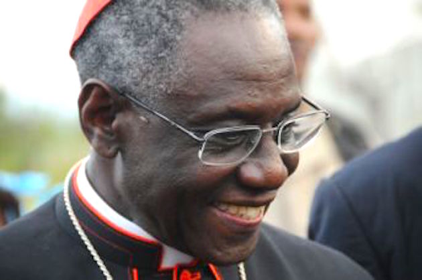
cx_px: 211
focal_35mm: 255
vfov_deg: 5.4
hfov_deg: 8.1
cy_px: 140
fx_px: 2985
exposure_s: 1/50
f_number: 5.6
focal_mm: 170
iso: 800
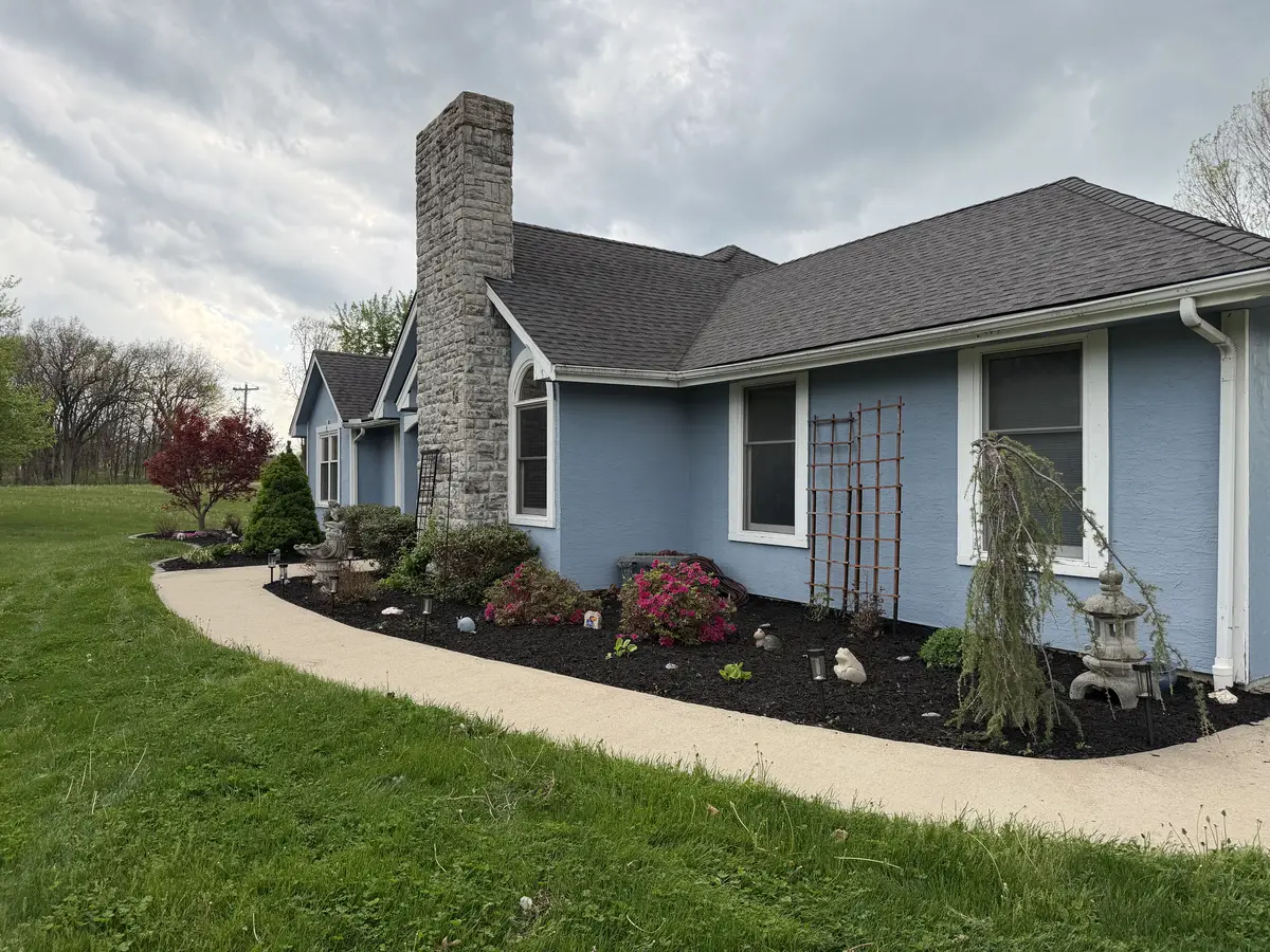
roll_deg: +0.2
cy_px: 476
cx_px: 635
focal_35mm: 24
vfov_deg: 56.8
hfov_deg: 71.6
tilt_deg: +1.7
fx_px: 881
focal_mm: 6.76
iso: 80
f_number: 1.78
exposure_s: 1/992
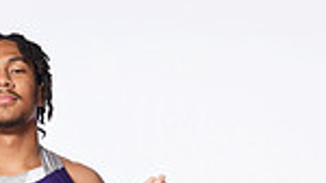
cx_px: 35
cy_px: 440
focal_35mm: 167
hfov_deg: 12.8
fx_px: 1442
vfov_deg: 6.8
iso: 800
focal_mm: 53
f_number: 8
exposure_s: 1/200
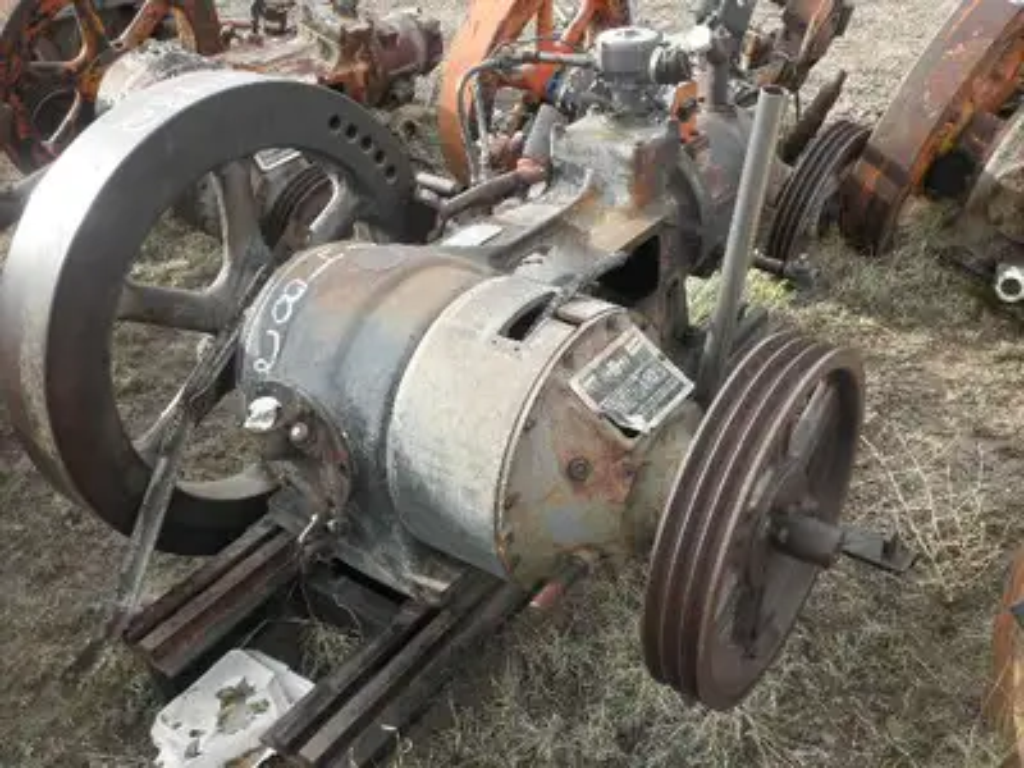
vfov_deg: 40.7
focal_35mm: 35
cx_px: 512
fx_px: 1035
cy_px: 384
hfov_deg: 52.6
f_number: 3.2
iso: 64
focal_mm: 6.1
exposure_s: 1/125
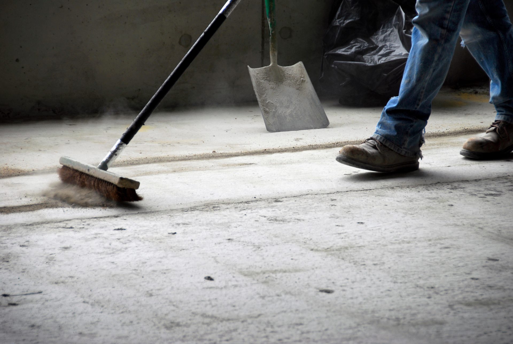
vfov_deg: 7.1
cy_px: 172
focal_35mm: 195
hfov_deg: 10.5
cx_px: 256
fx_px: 2782
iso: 200
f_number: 5.6
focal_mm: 130
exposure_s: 1/250
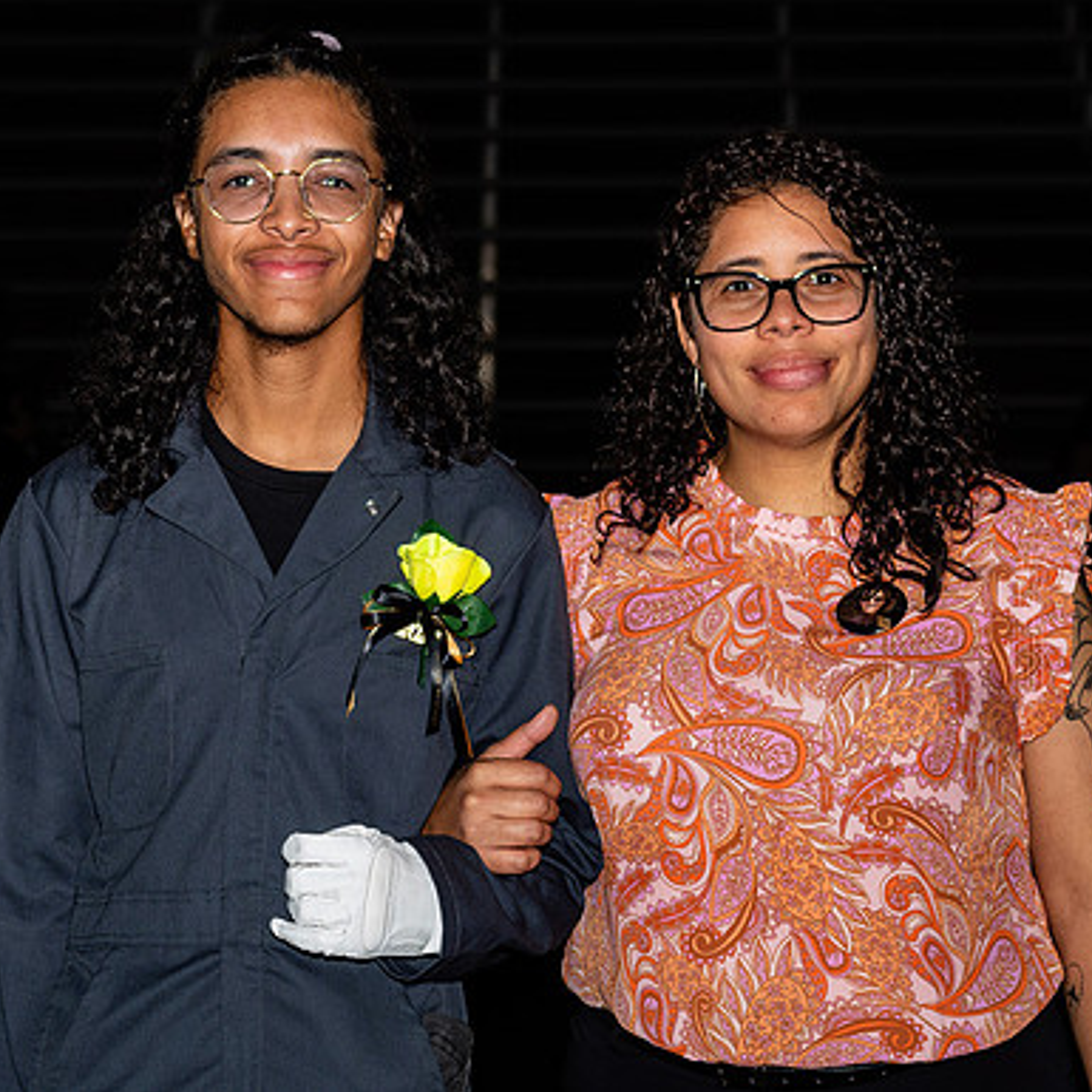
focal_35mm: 171
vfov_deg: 10.2
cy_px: 681
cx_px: 518
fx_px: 6103
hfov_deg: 10.2
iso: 320
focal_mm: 60
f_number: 5
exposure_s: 1/200
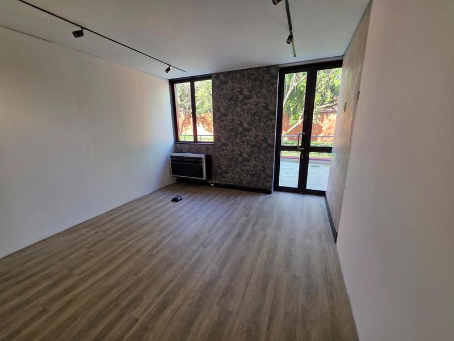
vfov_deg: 89.9
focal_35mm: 13
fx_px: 170
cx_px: 227
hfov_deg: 106.2
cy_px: 170
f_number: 1.9
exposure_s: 1/100
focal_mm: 2.2
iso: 100
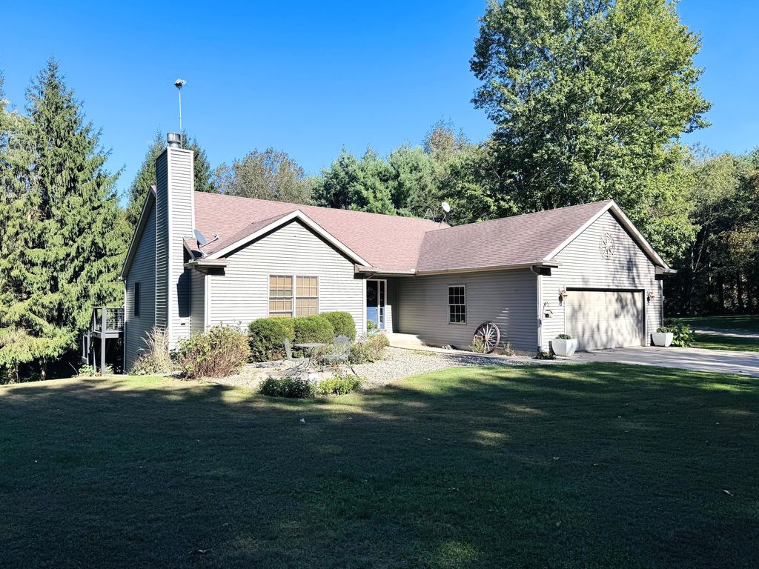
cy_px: 284
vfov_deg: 56.8
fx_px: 526
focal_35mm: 24
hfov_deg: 71.6
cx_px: 380
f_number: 1.78
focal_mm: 6.76
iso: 80
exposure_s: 1/2833
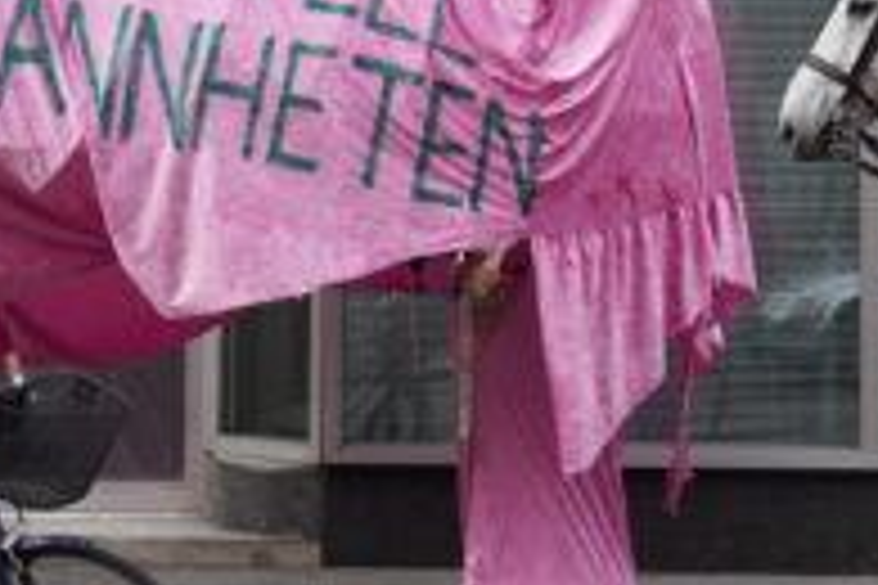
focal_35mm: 142
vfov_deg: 9.6
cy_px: 117
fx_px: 3463
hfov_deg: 14.4
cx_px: 601
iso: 125
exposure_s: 1/250
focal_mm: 43
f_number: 4
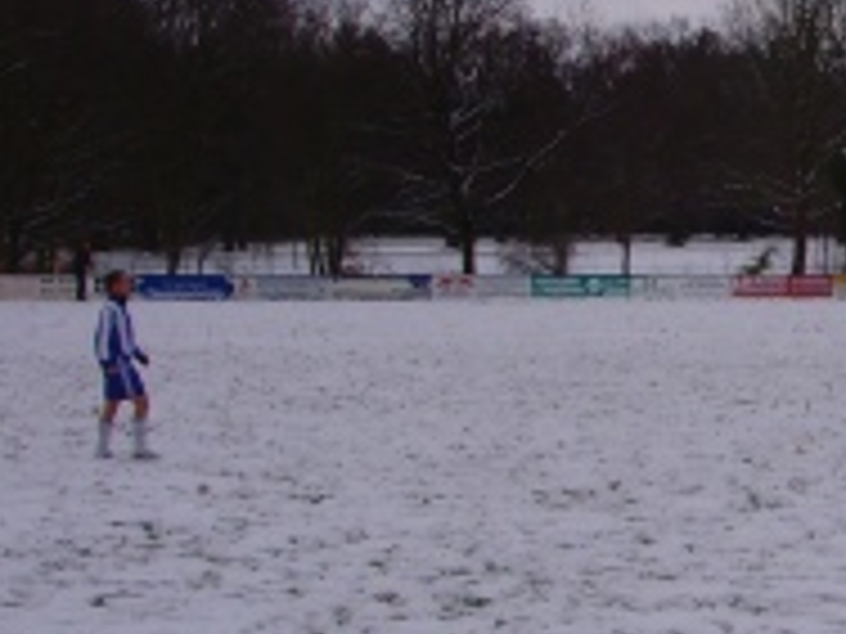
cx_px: 1053
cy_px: 326
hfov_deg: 17.8
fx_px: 2542
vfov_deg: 14.2
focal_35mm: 104
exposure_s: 1/180
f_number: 6.3
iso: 80
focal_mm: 6.6
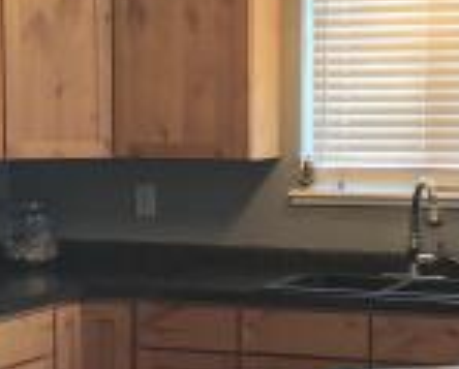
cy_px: 248
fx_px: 1606
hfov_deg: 16.3
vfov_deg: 13.1
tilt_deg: -4.7
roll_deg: -0.6
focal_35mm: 118
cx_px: 214
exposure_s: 1/60
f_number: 1.8
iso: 250
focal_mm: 4
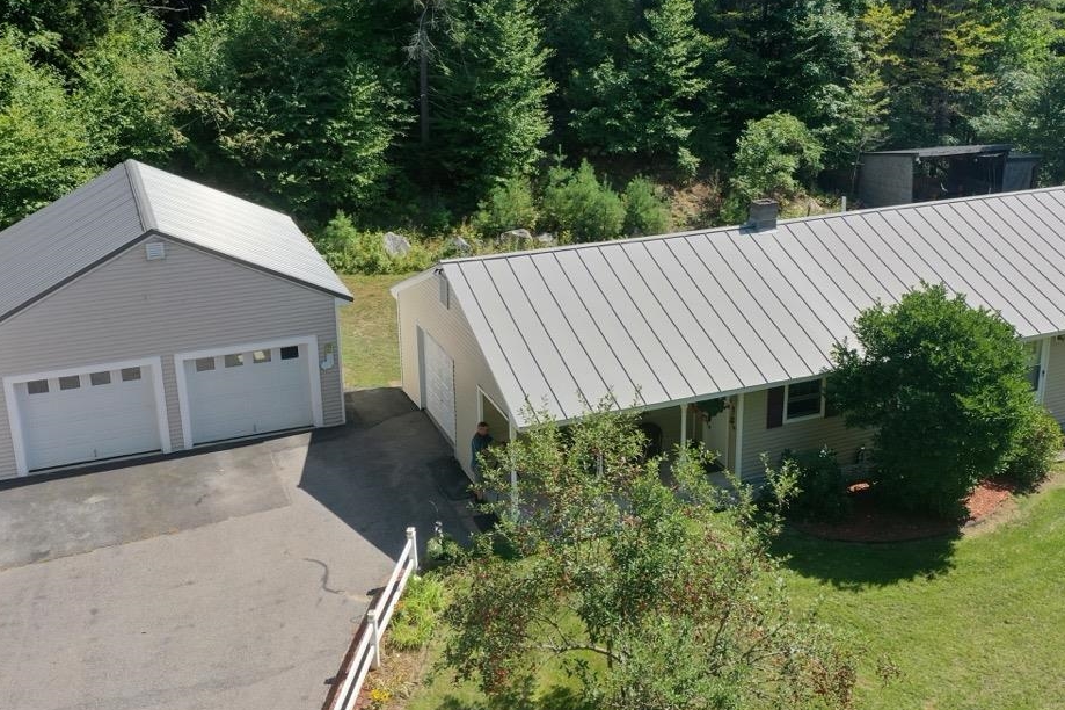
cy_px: 293
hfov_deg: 49.5
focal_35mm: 39
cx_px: 586
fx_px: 1153
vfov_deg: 34.1
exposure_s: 1/320
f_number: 5
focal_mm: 10.26
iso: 100
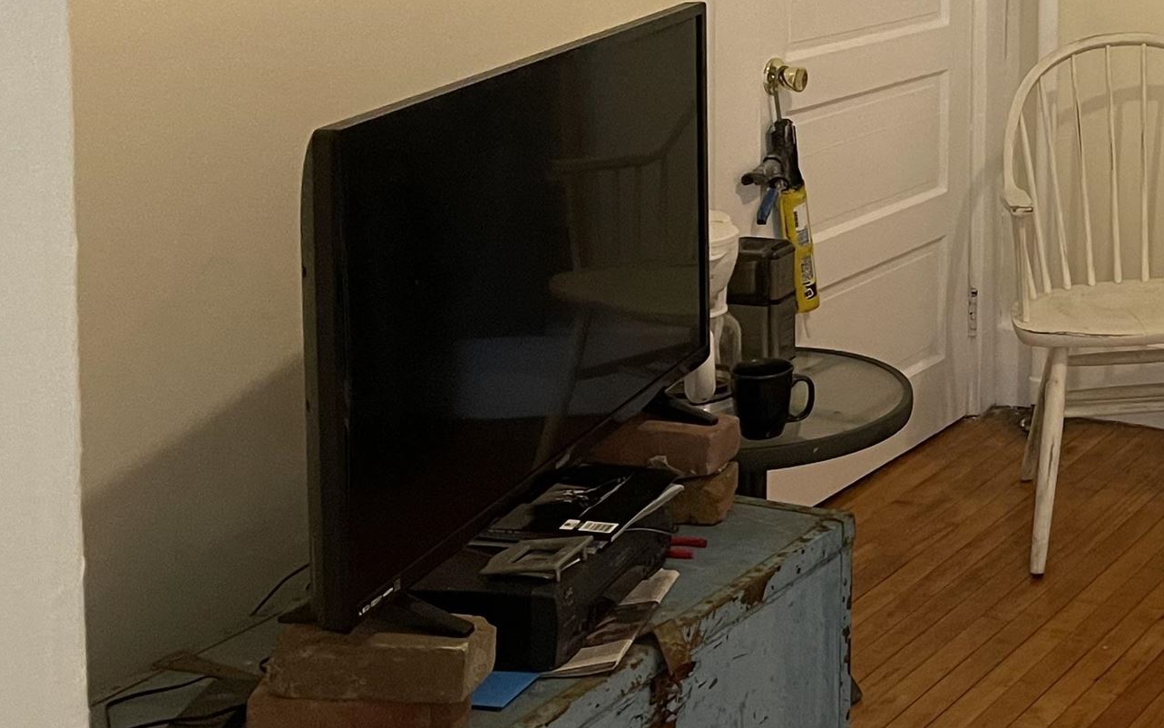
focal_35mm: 66
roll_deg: -1.6
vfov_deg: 19.0
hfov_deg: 27.7
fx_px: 2094
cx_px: 1358
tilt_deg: -5.1
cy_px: -63
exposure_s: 1/60
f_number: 1.6
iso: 400
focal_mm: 5.1
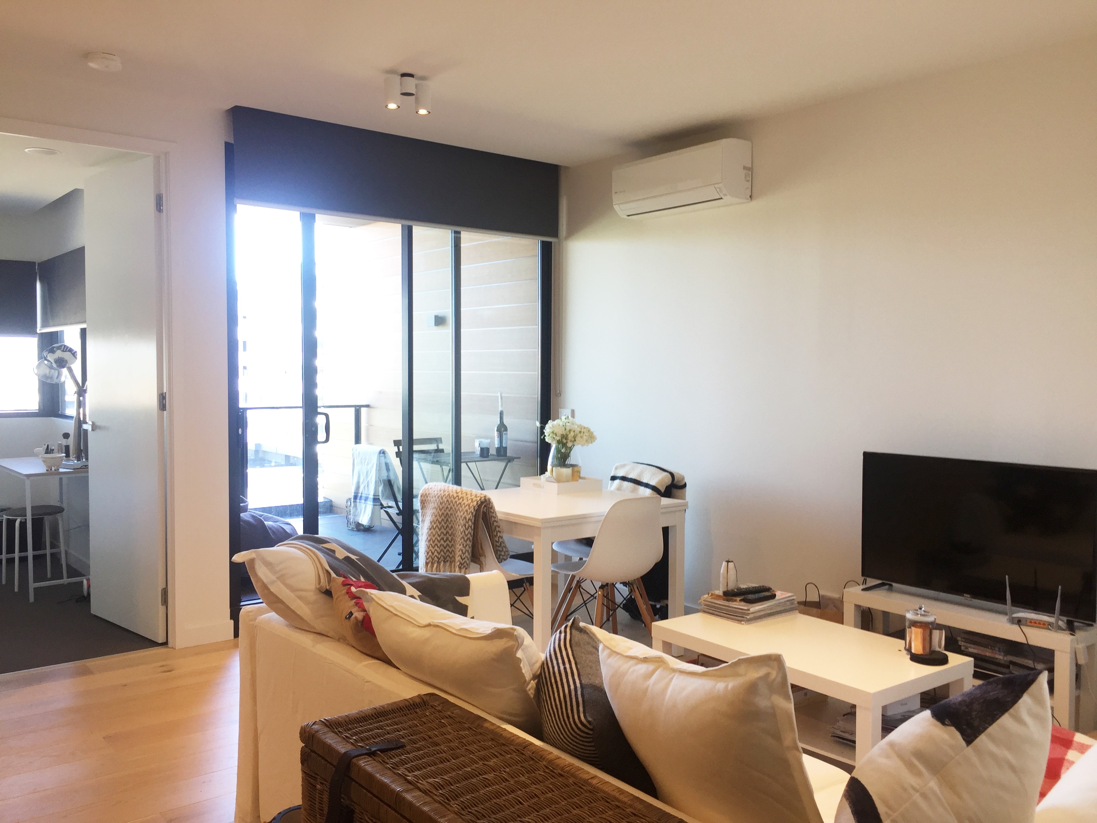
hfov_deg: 61.7
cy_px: 412
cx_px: 548
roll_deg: -1.7
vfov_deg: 48.2
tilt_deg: -3.4
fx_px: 919
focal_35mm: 29
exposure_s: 1/33
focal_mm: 4.15
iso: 40
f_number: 2.2
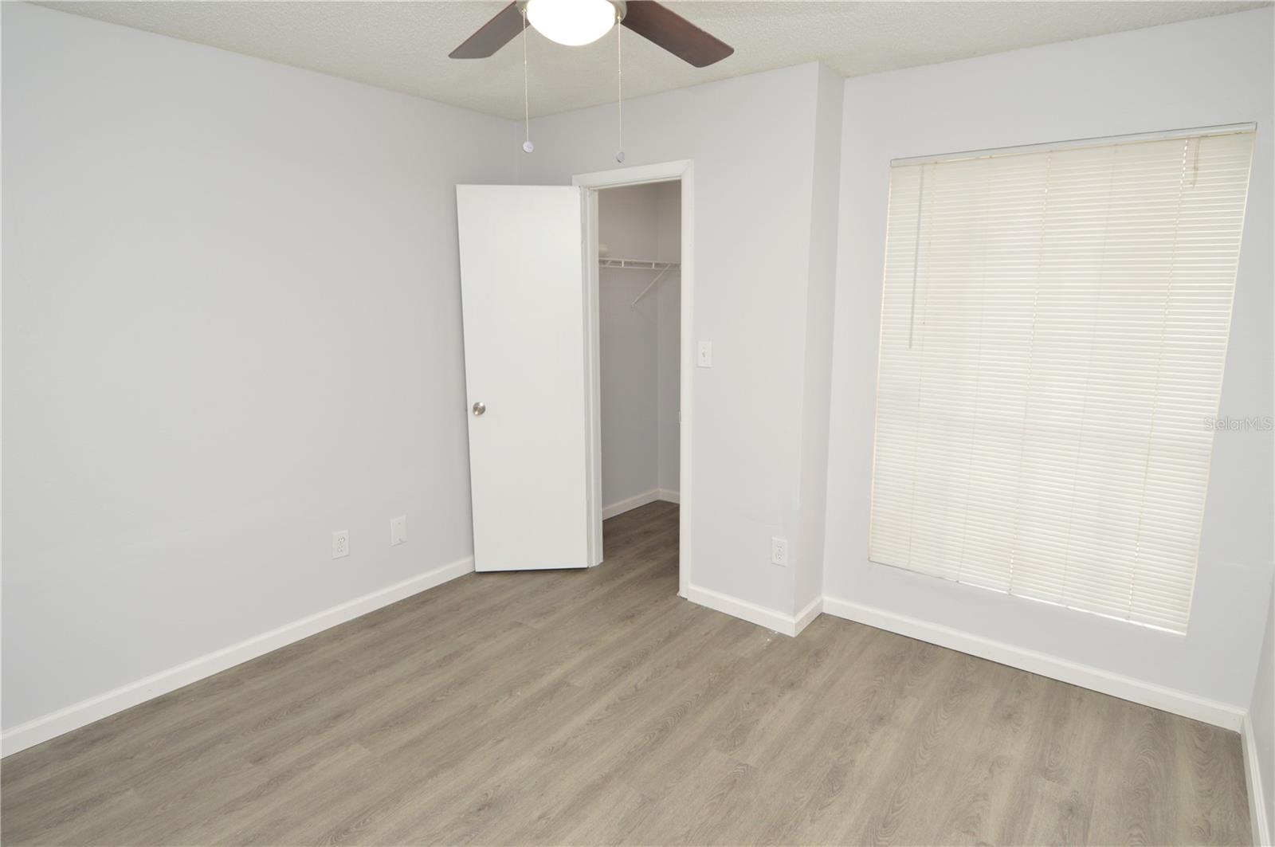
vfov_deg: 67.3
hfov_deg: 90.1
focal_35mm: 18
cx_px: 638
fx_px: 637
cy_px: 424
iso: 400
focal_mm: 12
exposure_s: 1/60
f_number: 4
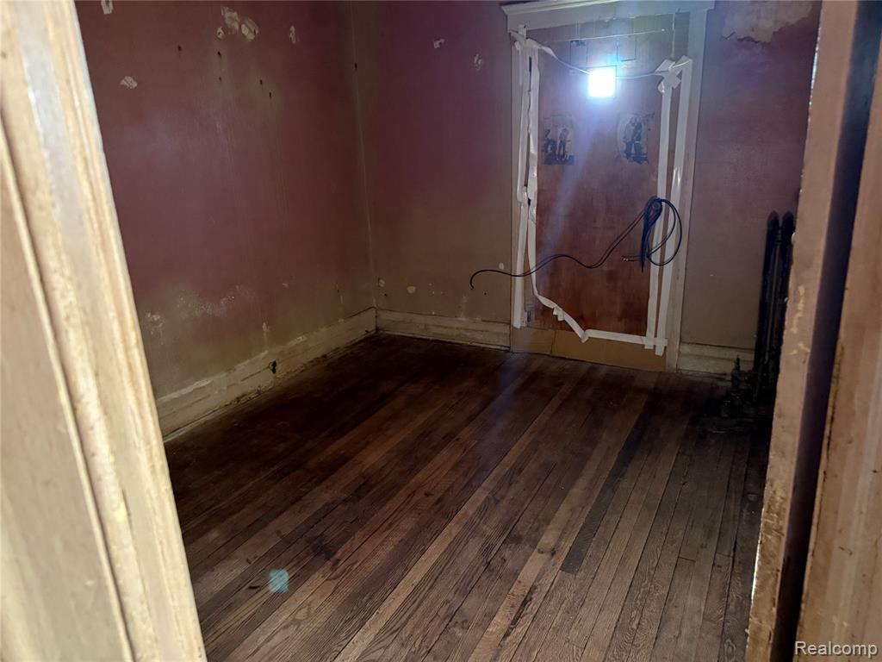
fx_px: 612
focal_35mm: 24
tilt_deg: -16.9
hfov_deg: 71.6
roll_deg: +2.1
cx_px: 441
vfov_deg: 56.8
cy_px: 331
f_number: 1.78
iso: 1000
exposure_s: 1/30
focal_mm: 6.76
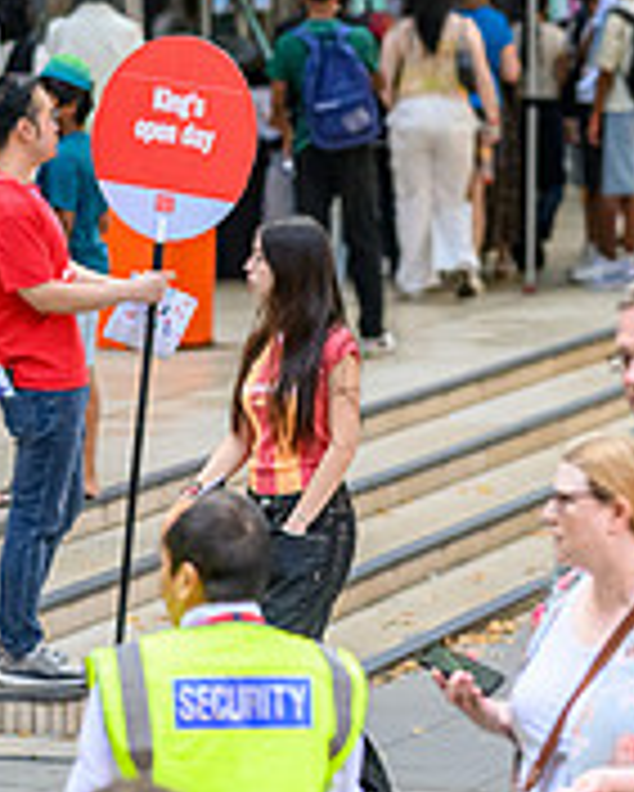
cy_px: -25
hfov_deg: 5.8
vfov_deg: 7.2
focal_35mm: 266
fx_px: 6234
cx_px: 495
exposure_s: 1/6400
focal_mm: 85
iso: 2000
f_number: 1.8
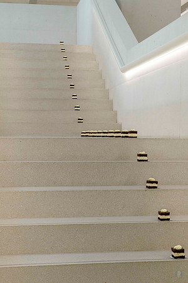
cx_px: 94
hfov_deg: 19.5
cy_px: 142
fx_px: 548
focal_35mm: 70
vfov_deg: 28.8
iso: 5600
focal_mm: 70
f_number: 11
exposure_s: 1/160
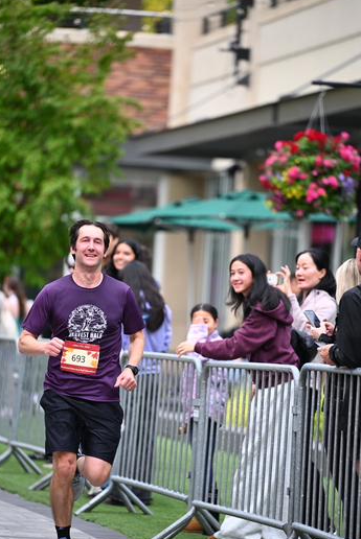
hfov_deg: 6.5
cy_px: 280
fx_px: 3197
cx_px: 185
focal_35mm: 213
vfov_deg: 9.7
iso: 1000
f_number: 2.8
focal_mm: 200
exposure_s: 1/2000
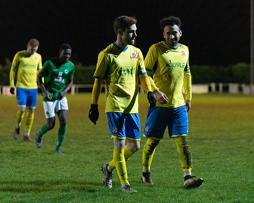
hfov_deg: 12.3
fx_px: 1177
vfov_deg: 9.9
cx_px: 129
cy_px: 99
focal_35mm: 157
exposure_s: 1/500
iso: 5000
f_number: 2.8
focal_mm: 122
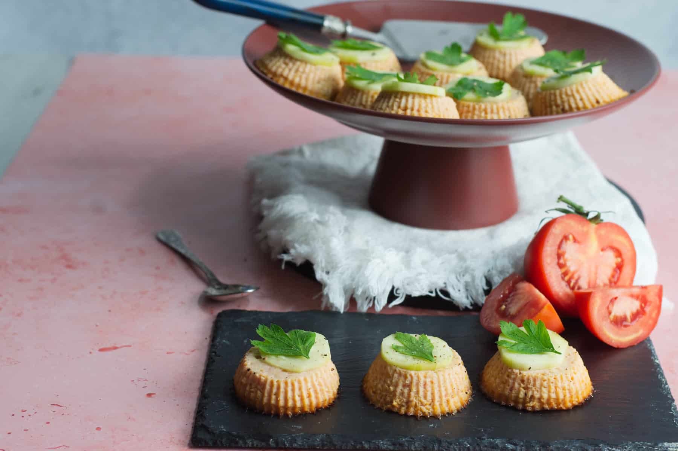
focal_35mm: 75
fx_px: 1412
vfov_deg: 18.2
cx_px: 339
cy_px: 226
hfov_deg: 27.0
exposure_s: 1/100
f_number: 4.5
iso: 720
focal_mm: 50
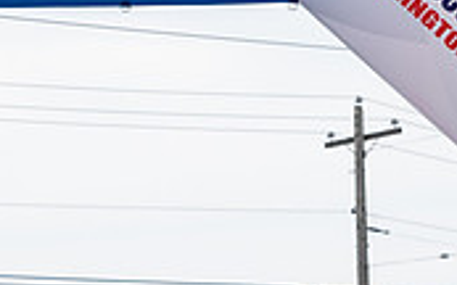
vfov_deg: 5.6
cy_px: 436
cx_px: 117
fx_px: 2901
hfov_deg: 9.0
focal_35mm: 233
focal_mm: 56
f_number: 4
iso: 800
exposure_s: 1/4000
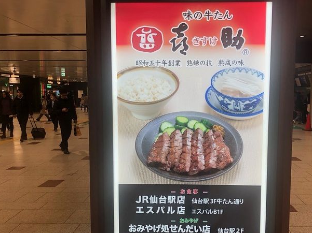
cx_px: 173
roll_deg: -0.6
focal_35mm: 38
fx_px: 342
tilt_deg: -4.9
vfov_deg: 37.6
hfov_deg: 48.9
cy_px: 133
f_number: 1.8
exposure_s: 1/120
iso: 40
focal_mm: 3.99
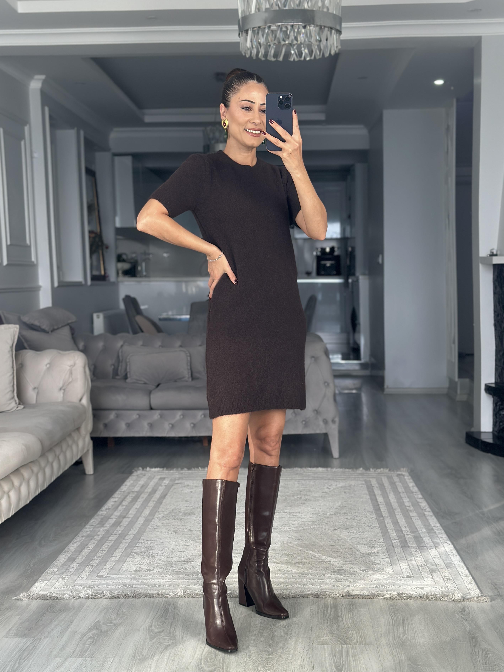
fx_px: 990
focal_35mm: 51
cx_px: 240
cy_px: 351
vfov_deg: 37.5
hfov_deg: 28.6
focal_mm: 6.86
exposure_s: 1/115
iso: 125
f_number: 1.78
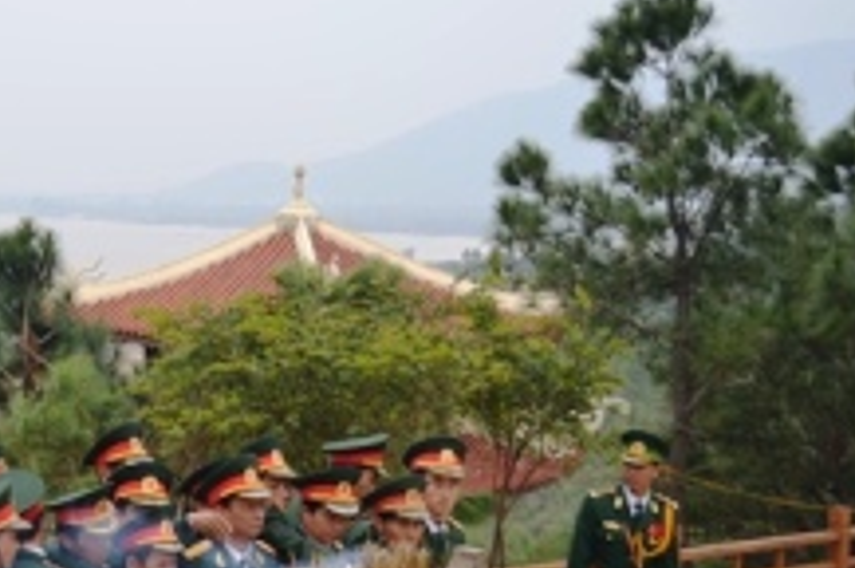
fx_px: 2135
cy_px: 438
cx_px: 24
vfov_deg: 15.1
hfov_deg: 21.9
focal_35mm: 90
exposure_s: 1/200
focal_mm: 29
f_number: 5
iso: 100
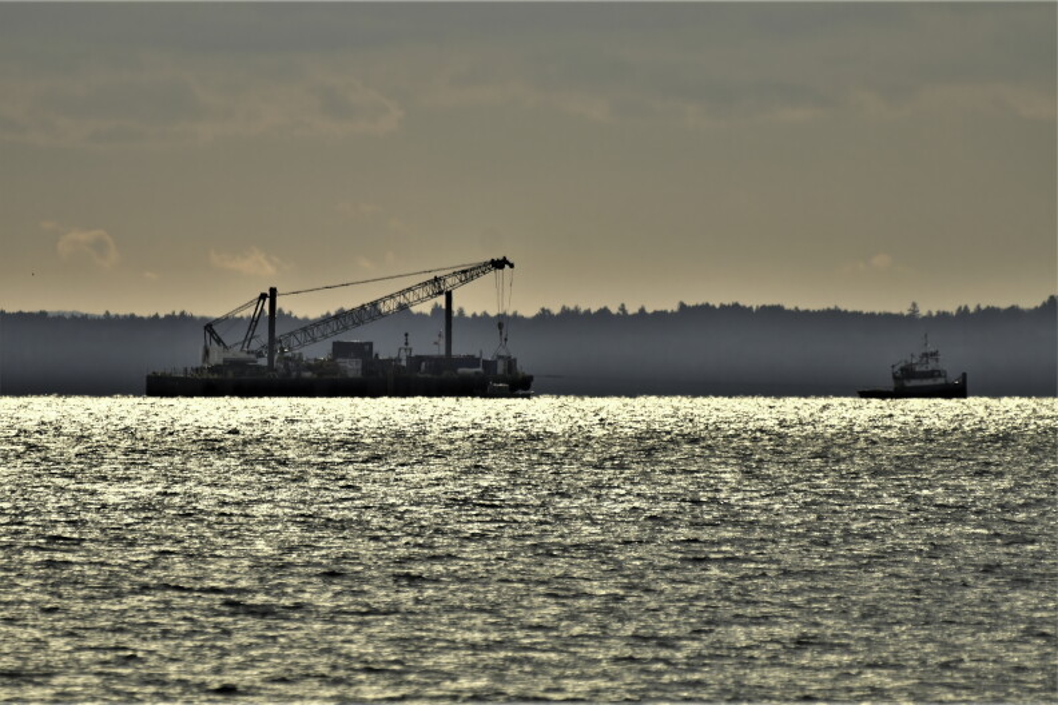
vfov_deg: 1.8
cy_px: 352
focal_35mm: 750
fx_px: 22040
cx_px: 529
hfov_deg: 2.7
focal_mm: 500
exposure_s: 1/1600
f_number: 5.6
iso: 200
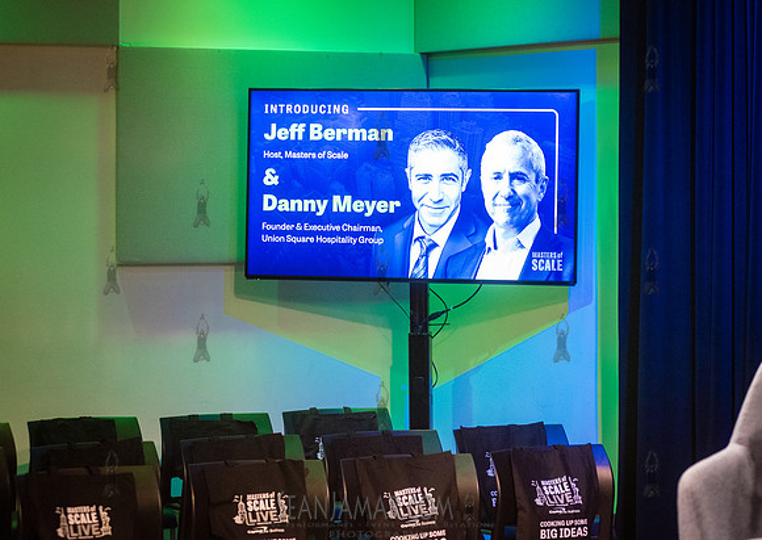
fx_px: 2069
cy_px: 253
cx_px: 432
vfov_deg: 14.9
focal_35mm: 96
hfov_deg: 20.9
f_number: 3.5
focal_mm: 86
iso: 6400
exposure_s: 1/250
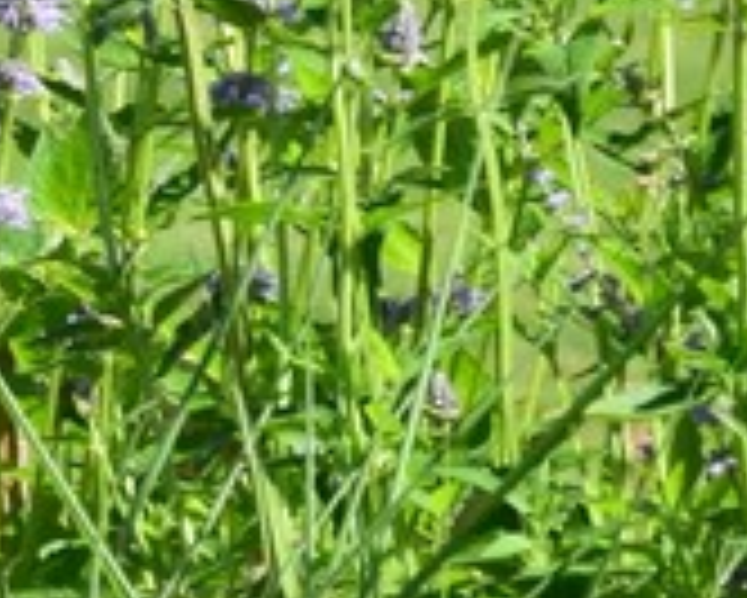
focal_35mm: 636
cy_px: -315
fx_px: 14069
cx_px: -2430
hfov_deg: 2.9
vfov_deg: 2.4
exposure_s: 1/125
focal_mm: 52
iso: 400
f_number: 9
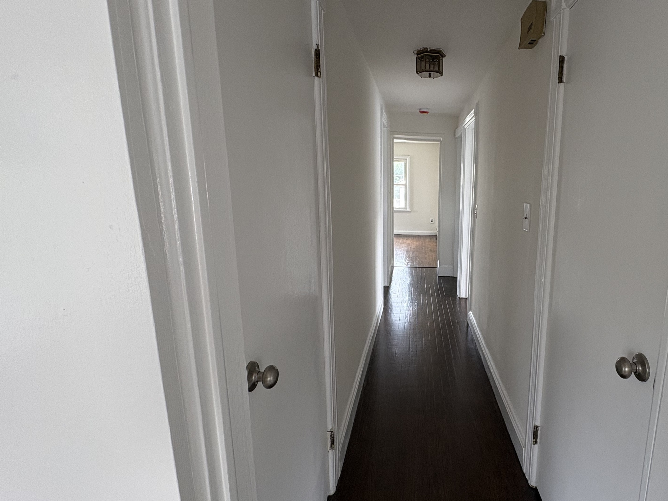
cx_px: 445
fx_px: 386
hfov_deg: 79.1
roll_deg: -1.0
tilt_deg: -11.5
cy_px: 259
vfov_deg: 66.0
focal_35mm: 20
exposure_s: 1/84
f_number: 2.2
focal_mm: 2.22
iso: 200
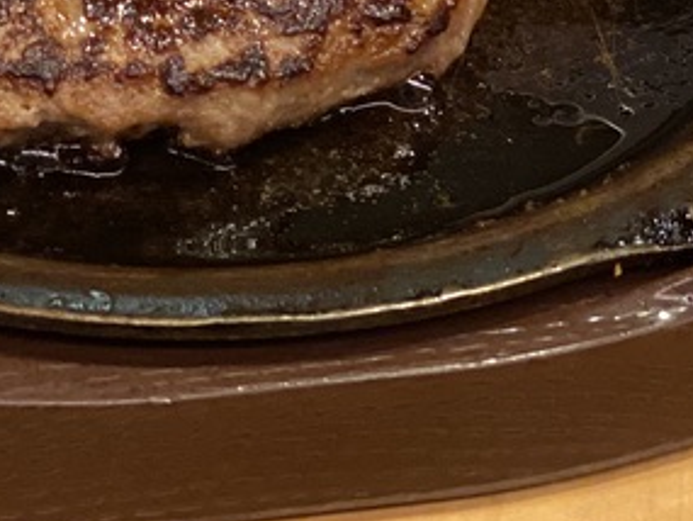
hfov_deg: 10.6
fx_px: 3745
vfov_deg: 7.7
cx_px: 338
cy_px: -380
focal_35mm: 187
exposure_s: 1/50
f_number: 2
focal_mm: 6
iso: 125
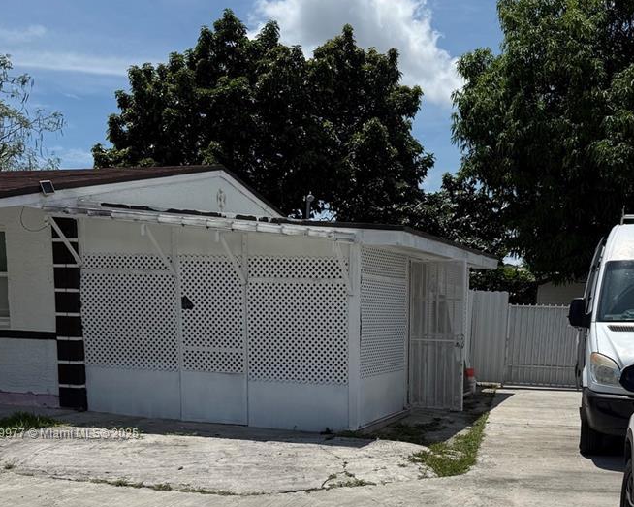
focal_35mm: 43
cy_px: 434
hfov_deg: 42.6
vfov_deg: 33.4
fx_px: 807
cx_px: 397
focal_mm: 6.76
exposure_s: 1/10309
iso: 80
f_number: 1.78
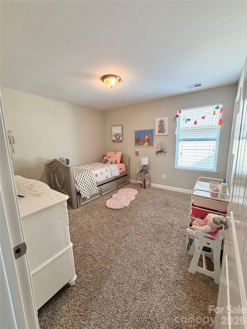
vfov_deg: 102.1
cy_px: 164
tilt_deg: -9.2
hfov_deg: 85.7
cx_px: 124
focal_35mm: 14
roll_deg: +1.0
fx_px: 133
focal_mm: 2.22
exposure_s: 1/60
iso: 200
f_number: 2.2
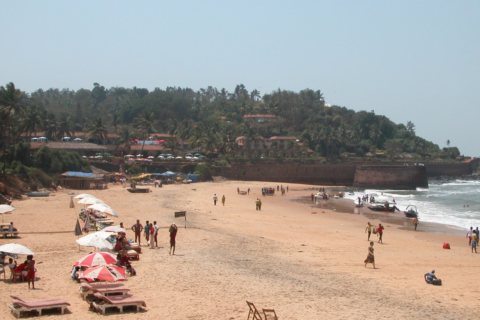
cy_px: 166
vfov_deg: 28.1
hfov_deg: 41.0
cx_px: 274
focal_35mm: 48
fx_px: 640
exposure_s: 1/401
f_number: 7.1
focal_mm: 8.9
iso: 100
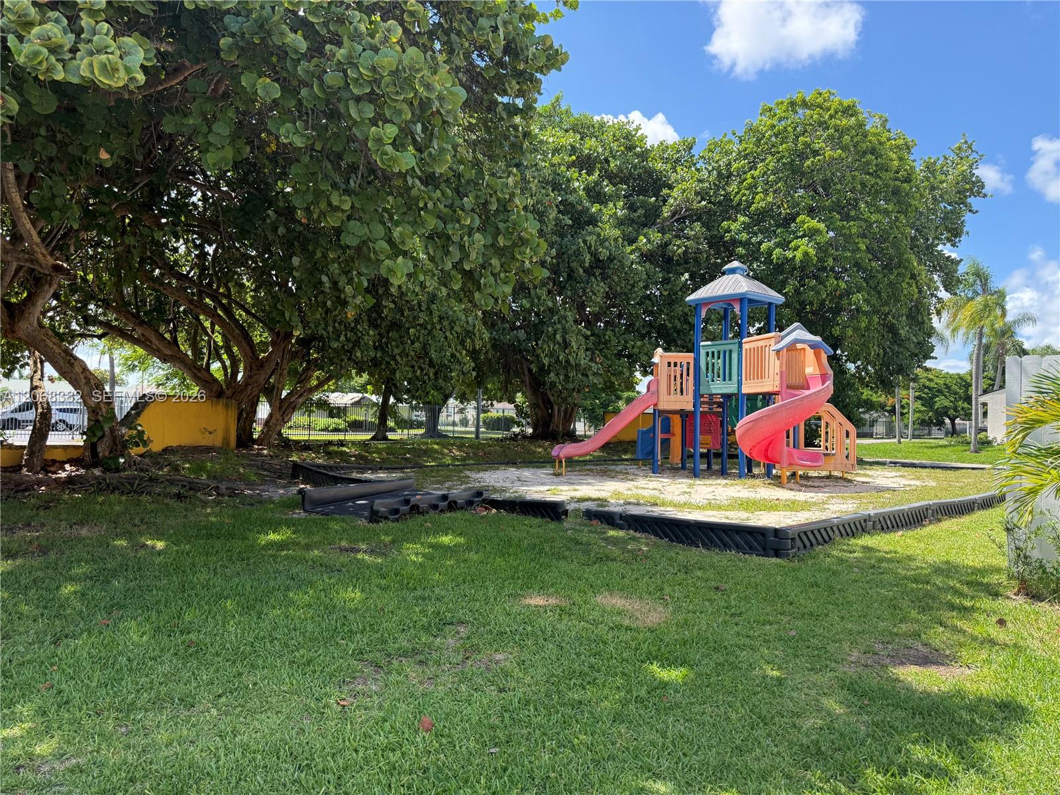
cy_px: 398
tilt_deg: +2.5
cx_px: 530
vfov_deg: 56.8
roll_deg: -1.8
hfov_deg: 71.6
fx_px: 735
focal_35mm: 24
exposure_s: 1/1464
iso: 100
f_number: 1.78
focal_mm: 6.76
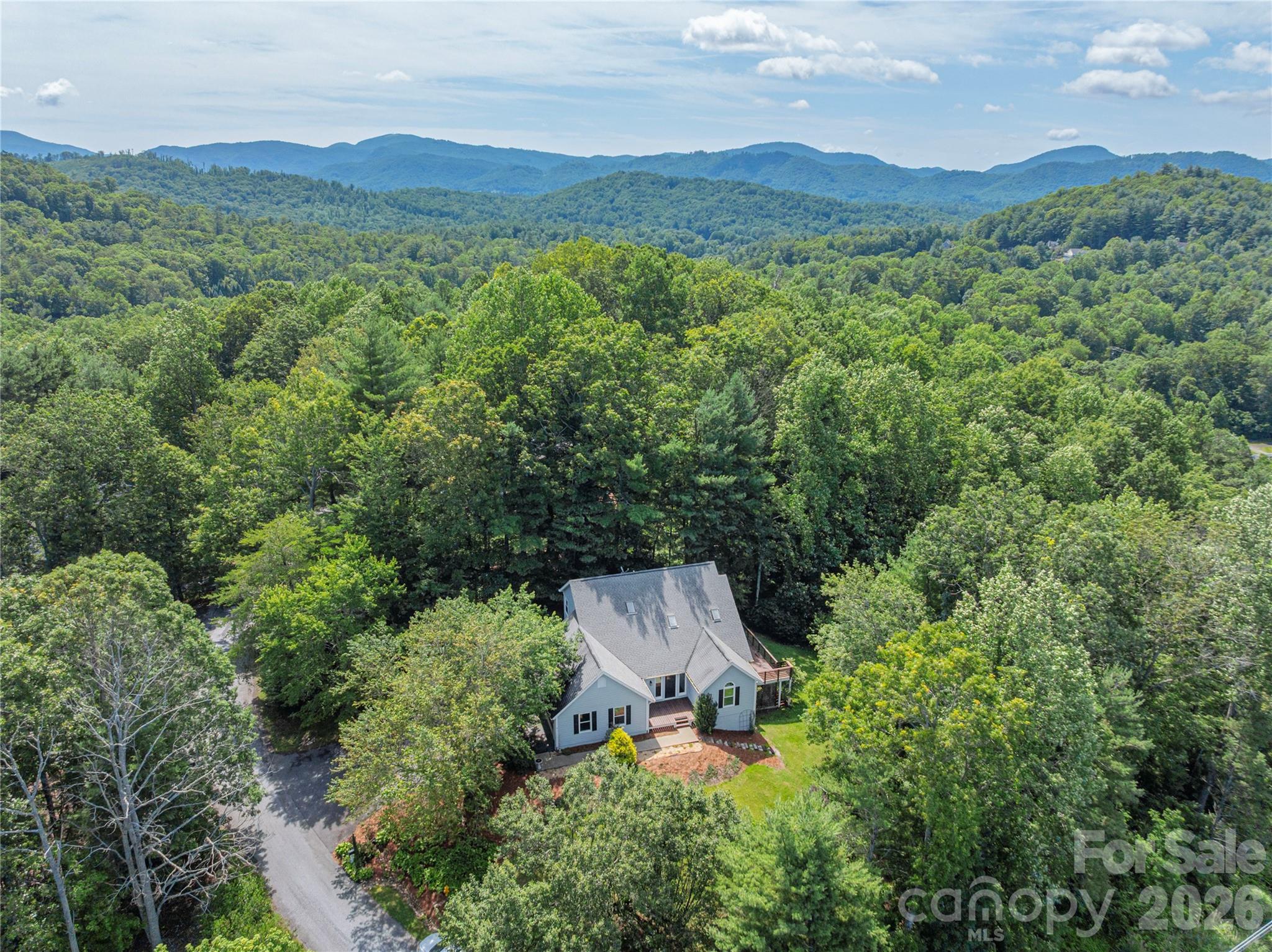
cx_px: 636
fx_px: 881
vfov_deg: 56.8
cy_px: 476
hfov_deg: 71.6
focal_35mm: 24
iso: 200
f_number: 2.8
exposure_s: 1/2500
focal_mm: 12.29
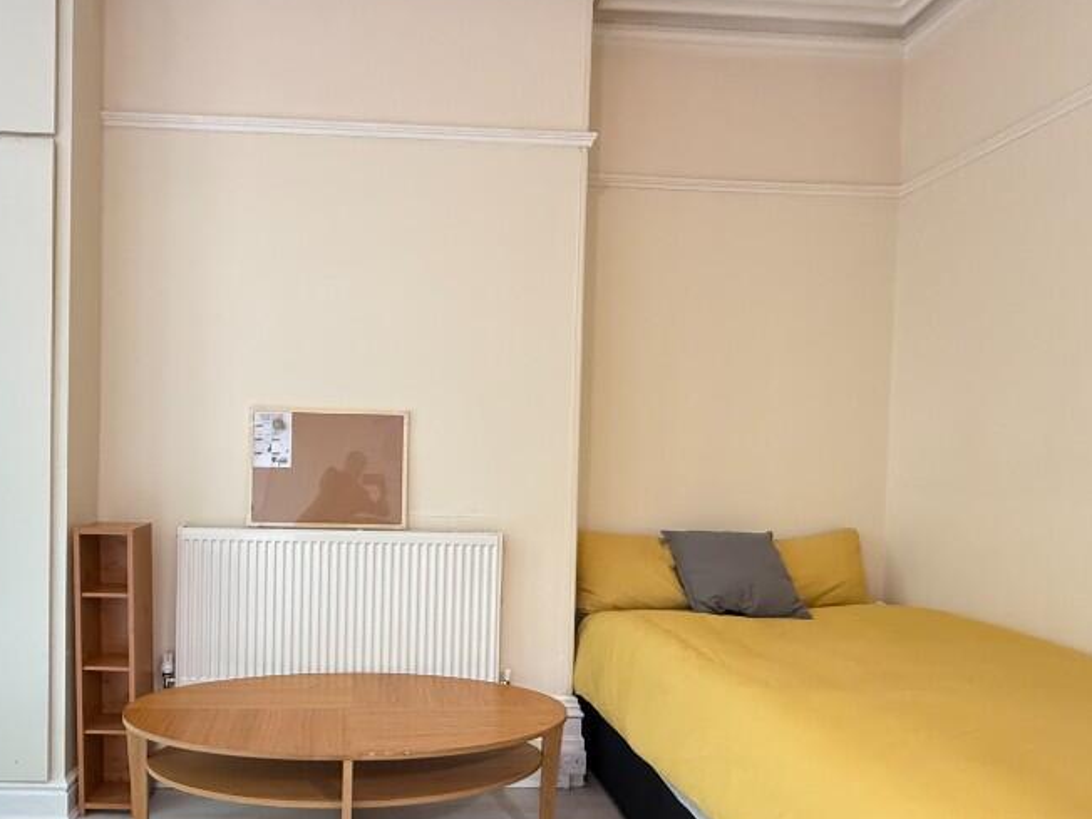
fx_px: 694
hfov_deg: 74.9
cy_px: 487
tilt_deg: -1.4
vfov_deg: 60.6
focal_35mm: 22
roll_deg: -1.8
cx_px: 404
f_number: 2.2
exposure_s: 1/60
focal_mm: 2.22
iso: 640
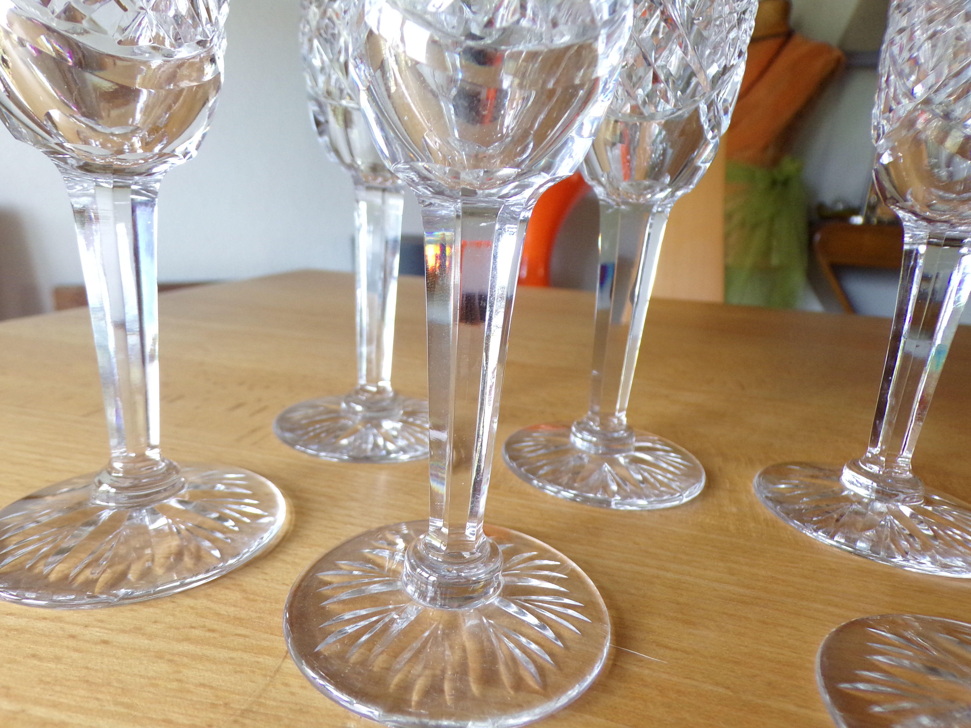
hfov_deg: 71.6
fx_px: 673
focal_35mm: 24
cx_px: 486
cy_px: 364
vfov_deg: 56.8
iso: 200
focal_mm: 4.3
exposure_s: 1/28
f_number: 3
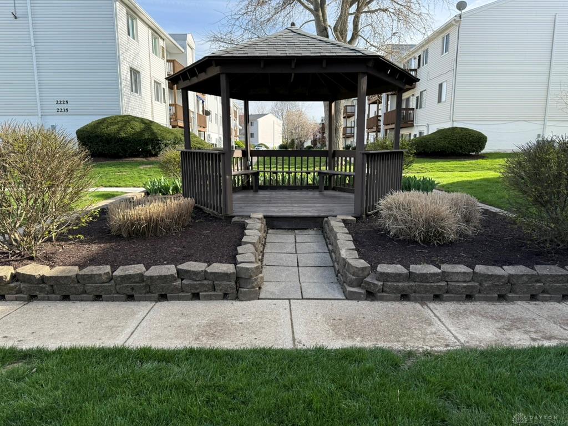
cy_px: 213
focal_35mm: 24
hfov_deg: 71.6
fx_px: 394
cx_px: 284
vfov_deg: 56.8
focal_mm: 6.76
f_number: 1.78
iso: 100
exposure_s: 1/1553
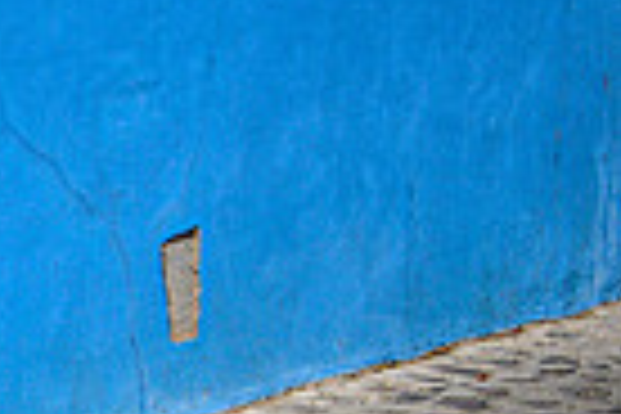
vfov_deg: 4.6
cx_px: -994
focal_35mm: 299
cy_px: 595
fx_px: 5157
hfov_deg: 6.5
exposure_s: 1/1600
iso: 500
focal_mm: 55
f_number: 13
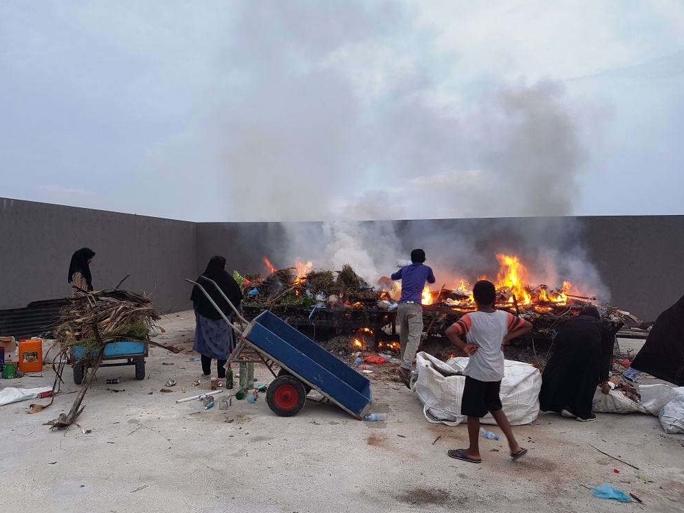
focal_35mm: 27
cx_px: 336
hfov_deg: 65.3
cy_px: 252
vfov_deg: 51.4
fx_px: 534
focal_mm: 4.2
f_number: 1.7
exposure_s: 1/50
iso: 50
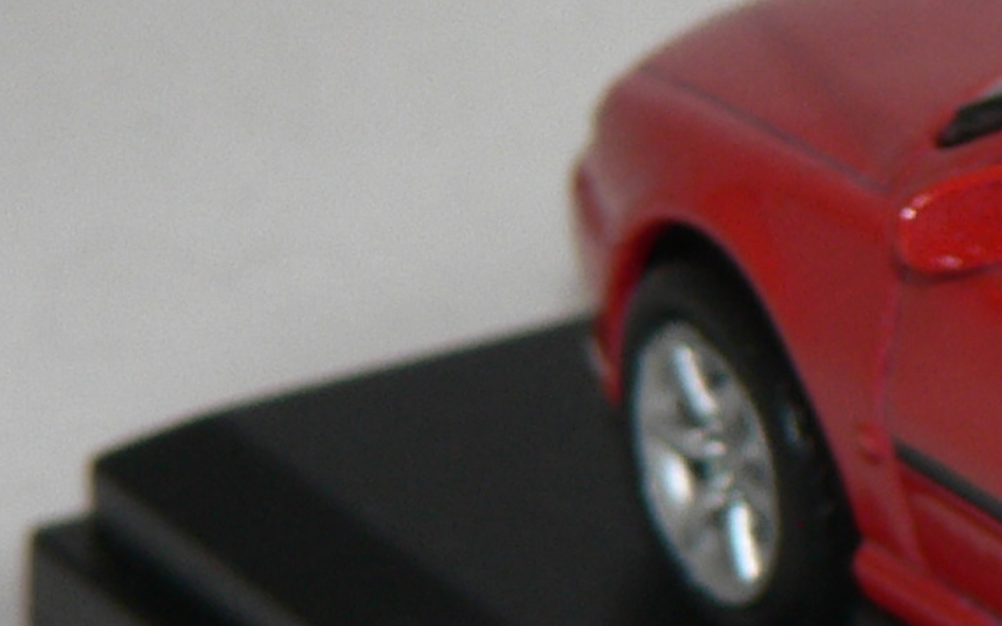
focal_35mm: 452
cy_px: 651
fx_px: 12341
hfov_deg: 4.6
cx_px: 1923
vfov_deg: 2.9
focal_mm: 15.8
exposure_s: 1/60
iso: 80
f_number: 3.2
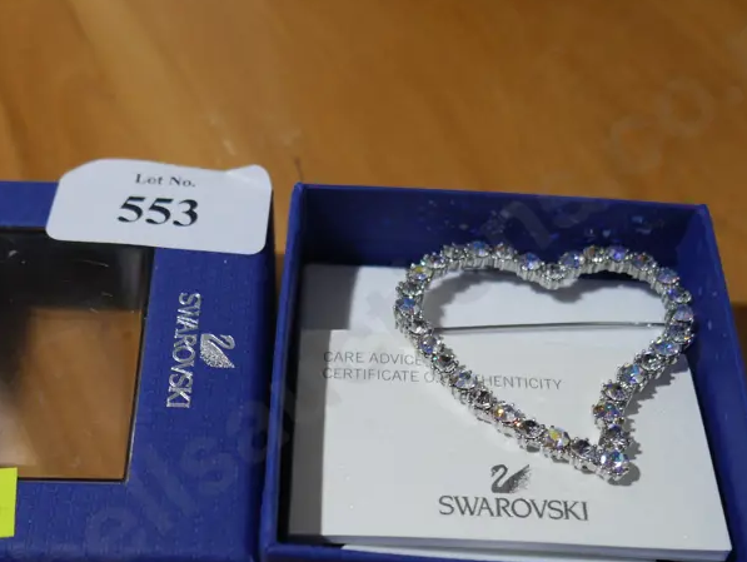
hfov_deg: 39.5
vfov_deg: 30.0
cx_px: 314
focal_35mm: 48
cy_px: 385
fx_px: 1037
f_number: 3.5
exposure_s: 1/60
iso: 200
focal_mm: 14
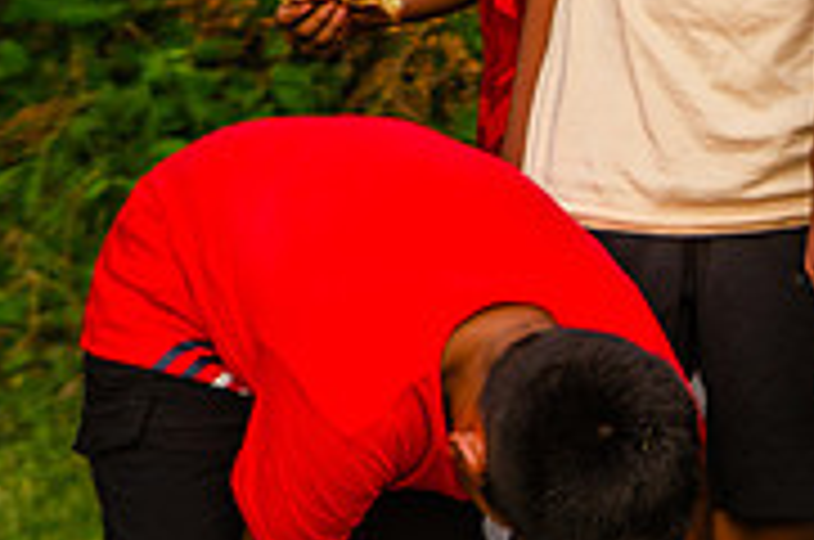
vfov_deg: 1.5
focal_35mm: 912
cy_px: 306
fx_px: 20585
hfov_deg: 2.3
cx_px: 679
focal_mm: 190
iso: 250
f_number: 5.6
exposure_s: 1/500
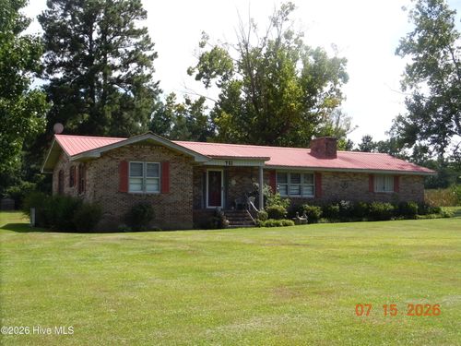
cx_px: 230
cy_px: 173
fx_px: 599
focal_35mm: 45
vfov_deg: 32.2
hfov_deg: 42.1
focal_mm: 8.1
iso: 100
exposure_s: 1/400
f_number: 4.6
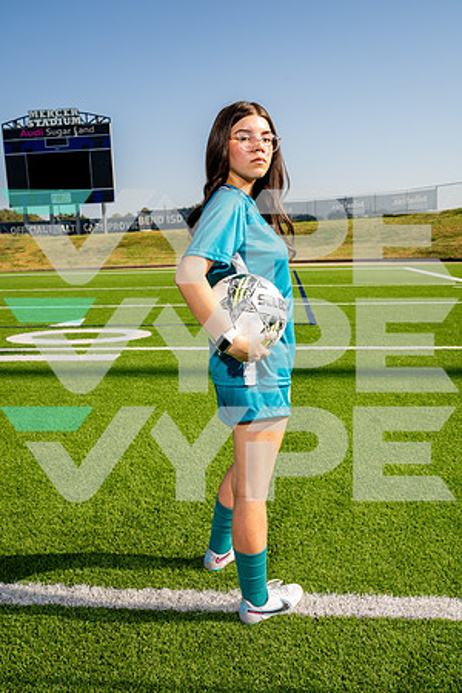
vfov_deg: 60.3
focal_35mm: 31
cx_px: 231
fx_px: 597
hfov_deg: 42.3
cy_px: 346
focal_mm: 31
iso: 50
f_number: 7.1
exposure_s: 1/125
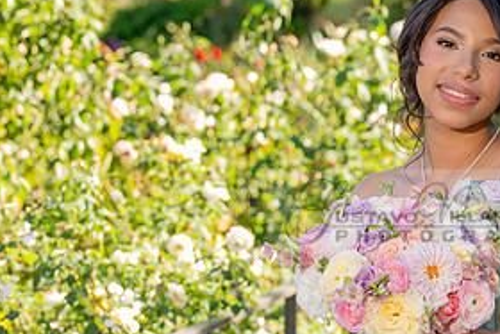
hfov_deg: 11.5
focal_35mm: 178
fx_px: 2473
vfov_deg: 7.7
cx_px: 425
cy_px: 212
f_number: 5
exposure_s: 1/200
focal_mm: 86
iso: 200
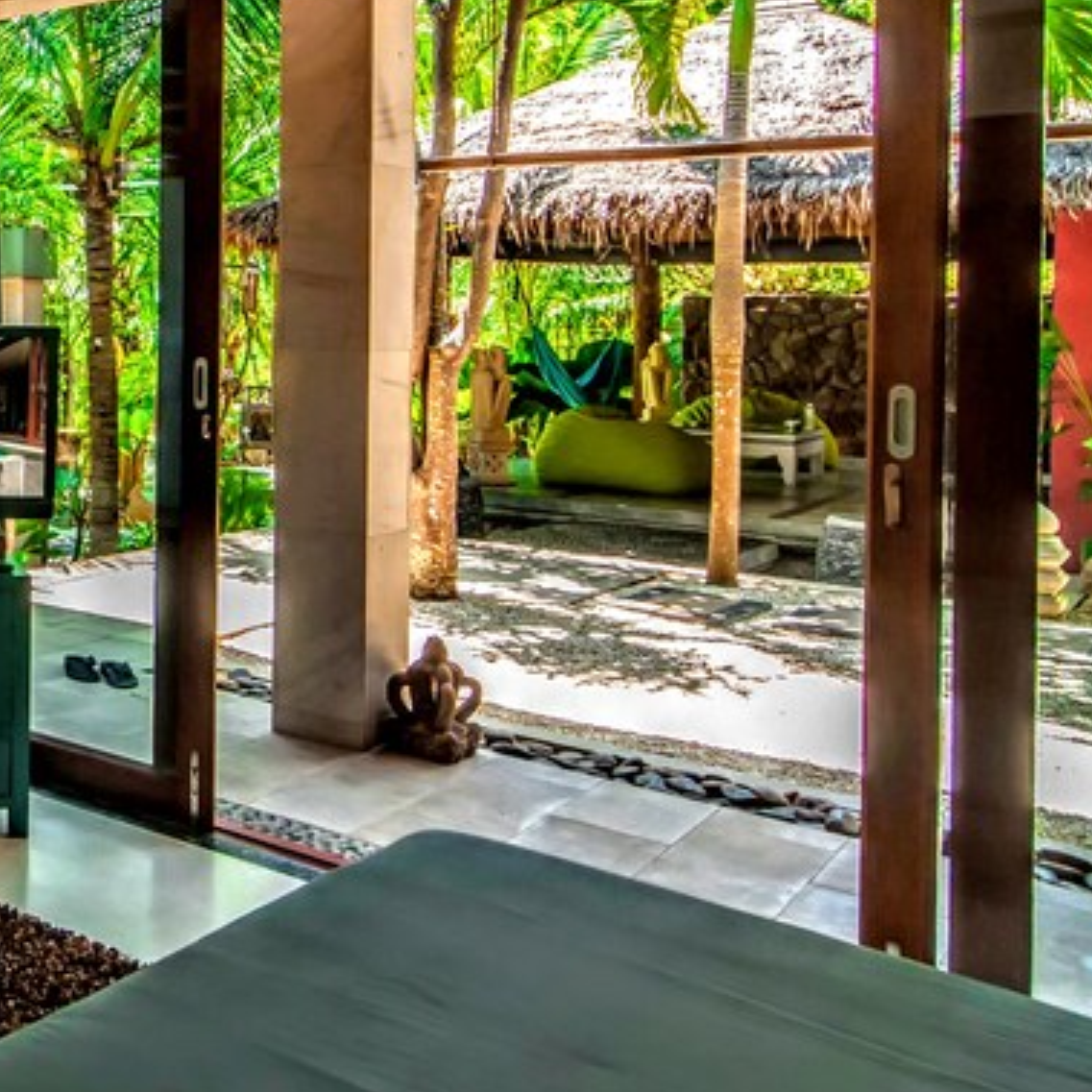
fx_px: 1321
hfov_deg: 35.8
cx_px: -199
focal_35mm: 37
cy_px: 321
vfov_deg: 43.9
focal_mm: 10
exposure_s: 1/125
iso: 250
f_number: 7.1
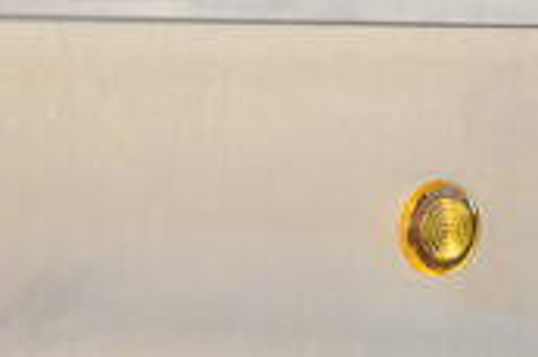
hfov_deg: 7.0
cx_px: 868
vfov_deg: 4.7
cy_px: 104
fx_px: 4341
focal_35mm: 291
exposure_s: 1/100
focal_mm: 55
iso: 5000
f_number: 5.6
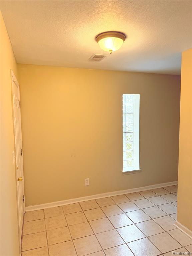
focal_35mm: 24
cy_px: 128
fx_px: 177
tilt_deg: -5.0
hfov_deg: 56.8
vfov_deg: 71.6
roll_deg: +1.2
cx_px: 96
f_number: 1.78
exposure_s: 1/123
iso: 200
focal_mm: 6.76
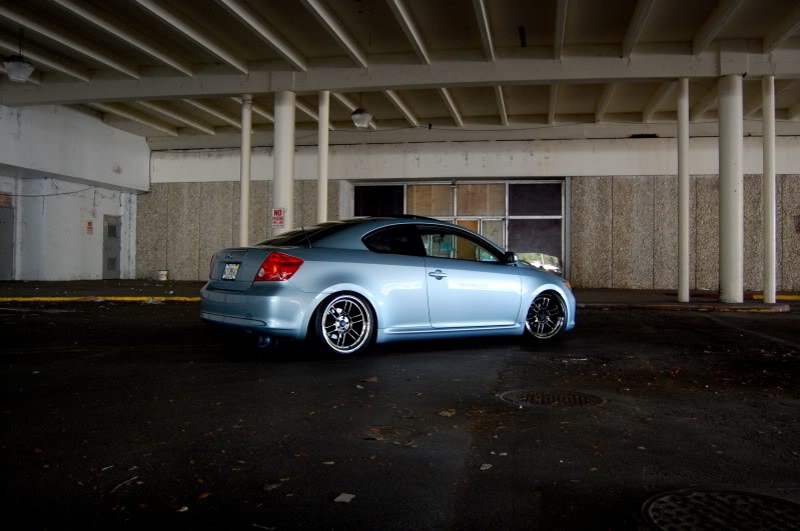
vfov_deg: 45.6
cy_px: 266
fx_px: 633
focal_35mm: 28
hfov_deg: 64.6
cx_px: 400
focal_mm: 19
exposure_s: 1/30
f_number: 3.5
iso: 560
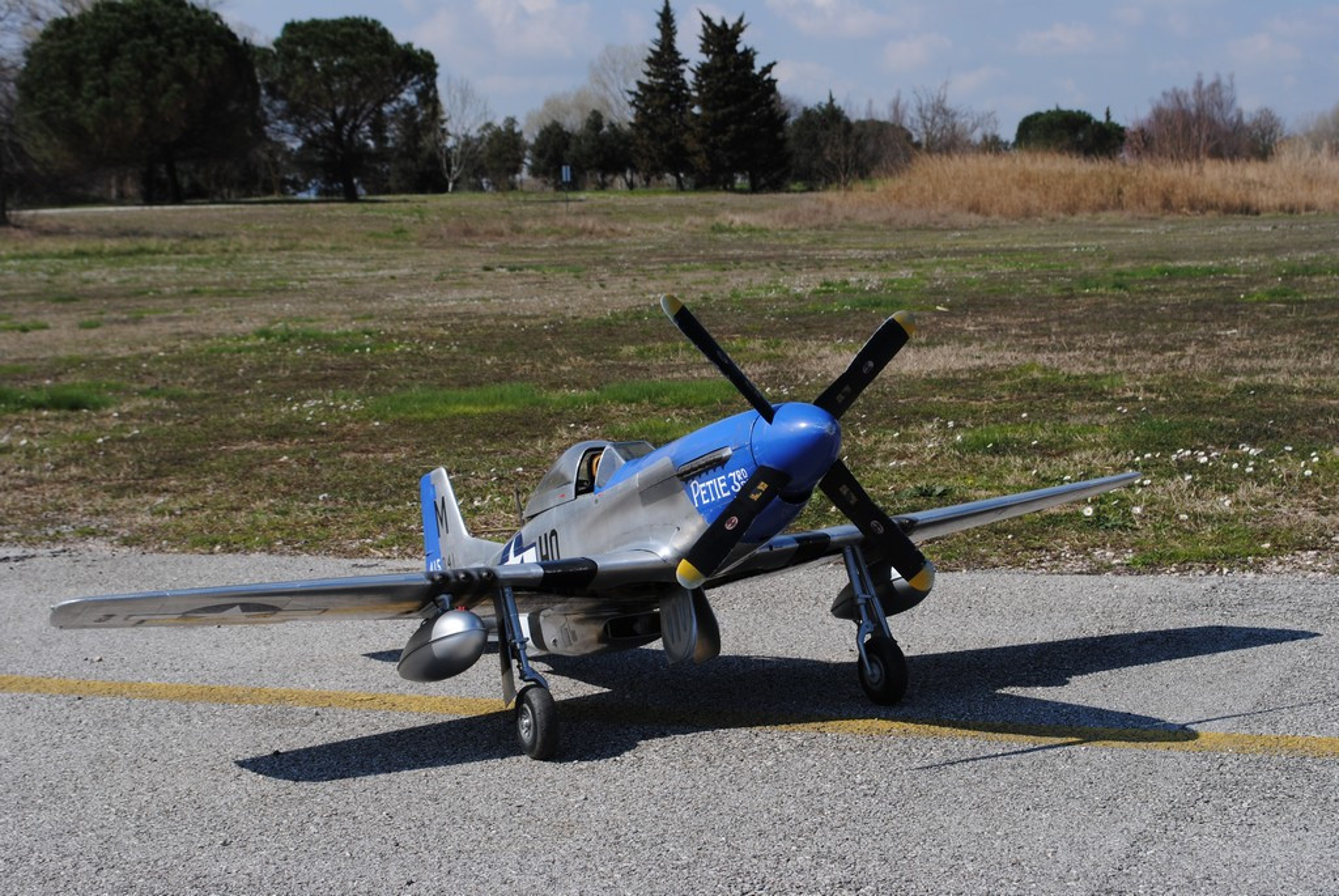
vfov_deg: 22.7
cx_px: 670
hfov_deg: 33.4
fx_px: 2234
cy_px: 448
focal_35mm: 60
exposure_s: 1/250
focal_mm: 40
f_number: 8
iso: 100
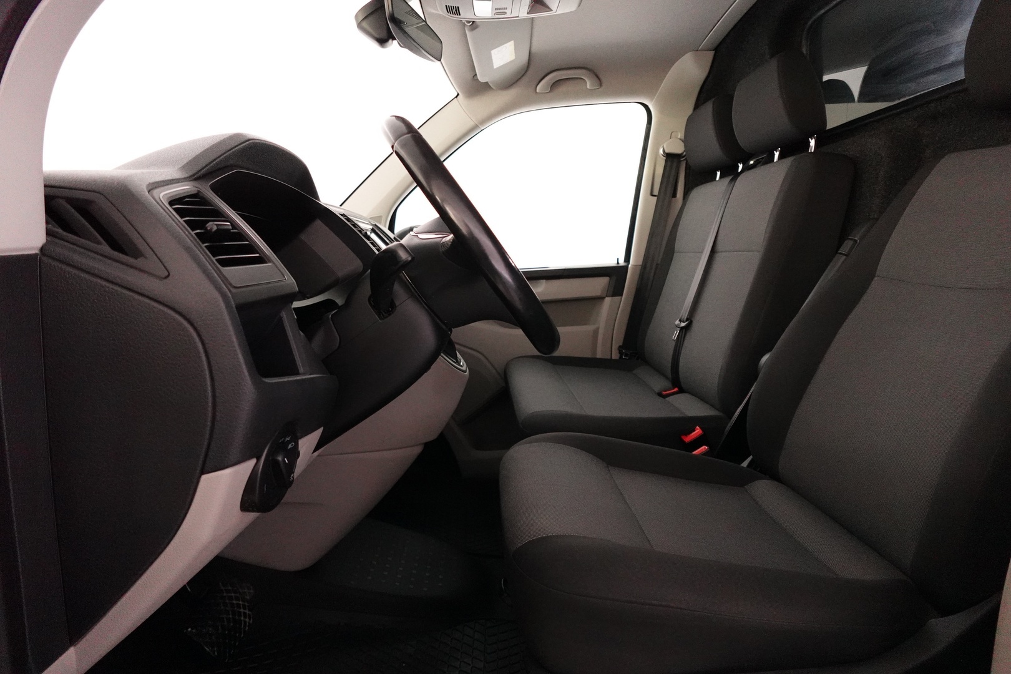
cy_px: 337
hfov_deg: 84.0
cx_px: 506
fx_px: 562
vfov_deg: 61.9
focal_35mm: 20
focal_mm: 7.6
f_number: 2
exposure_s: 1/80
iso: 2500
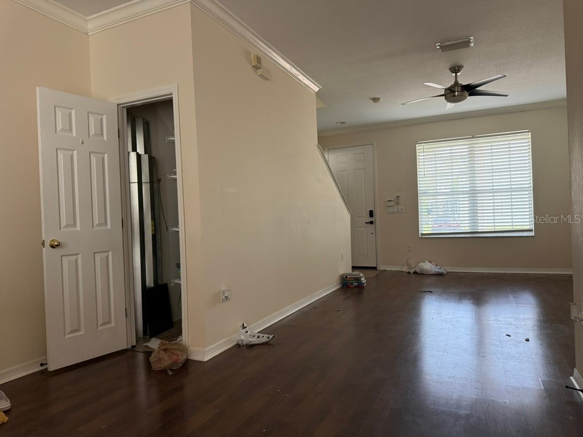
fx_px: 404
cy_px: 218
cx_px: 292
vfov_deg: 56.8
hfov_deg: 71.6
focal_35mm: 24
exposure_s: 1/60
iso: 250
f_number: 1.78
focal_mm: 6.76
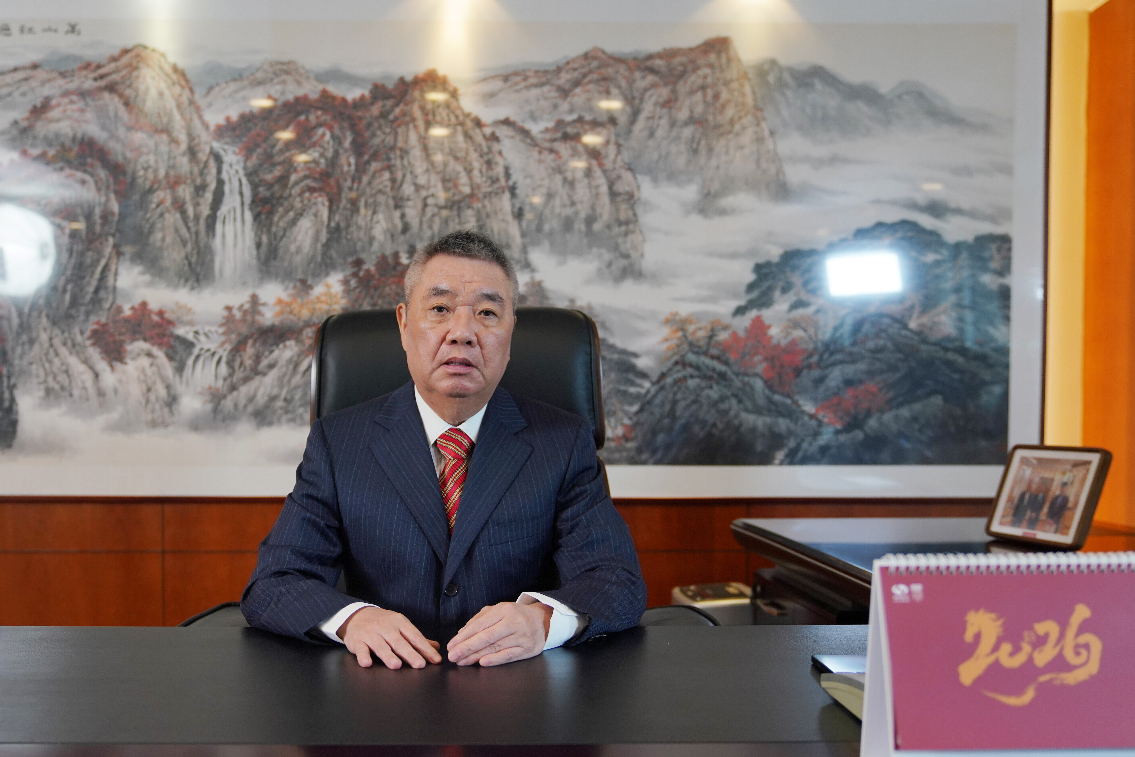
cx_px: 485
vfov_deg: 35.0
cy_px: 447
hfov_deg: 50.5
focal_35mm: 38
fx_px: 1198
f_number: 2.8
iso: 800
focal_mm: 30
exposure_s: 1/320
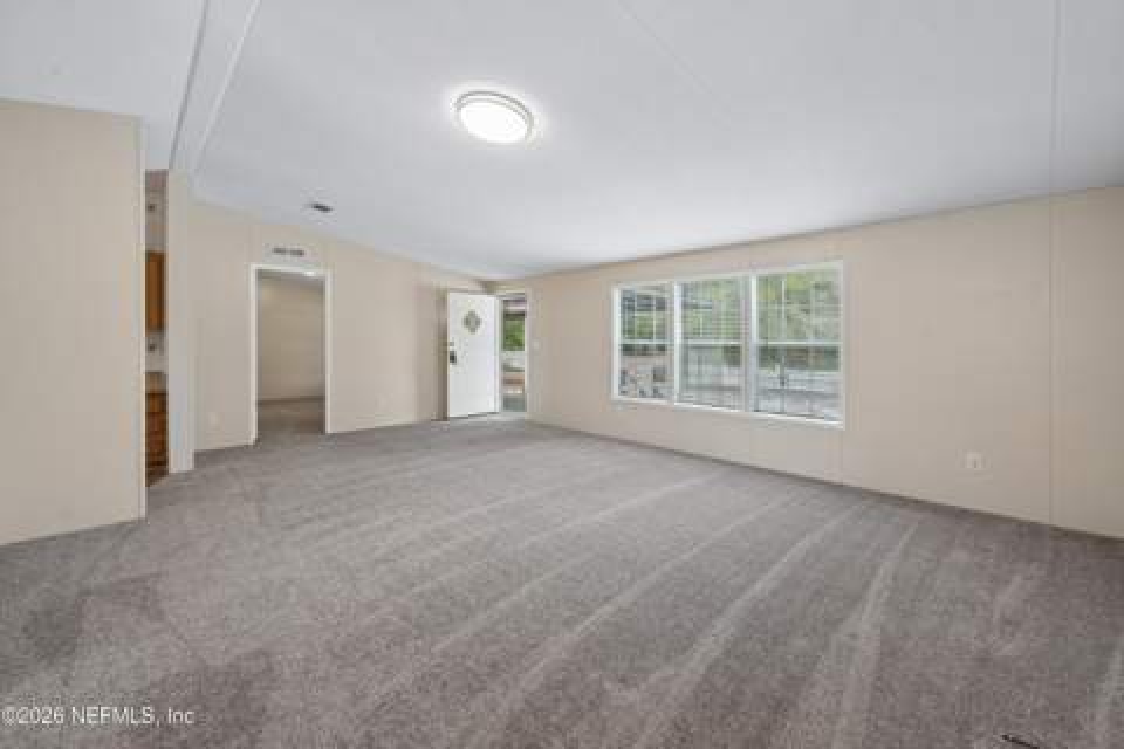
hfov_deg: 104.3
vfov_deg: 81.2
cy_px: 374
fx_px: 437
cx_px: 562
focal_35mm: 14
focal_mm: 14
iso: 400
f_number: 8
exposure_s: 1/30
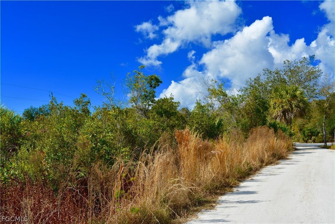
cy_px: 112
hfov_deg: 57.2
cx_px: 168
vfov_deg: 40.0
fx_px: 307
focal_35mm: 33
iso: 100
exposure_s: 1/320
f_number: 9
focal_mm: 22
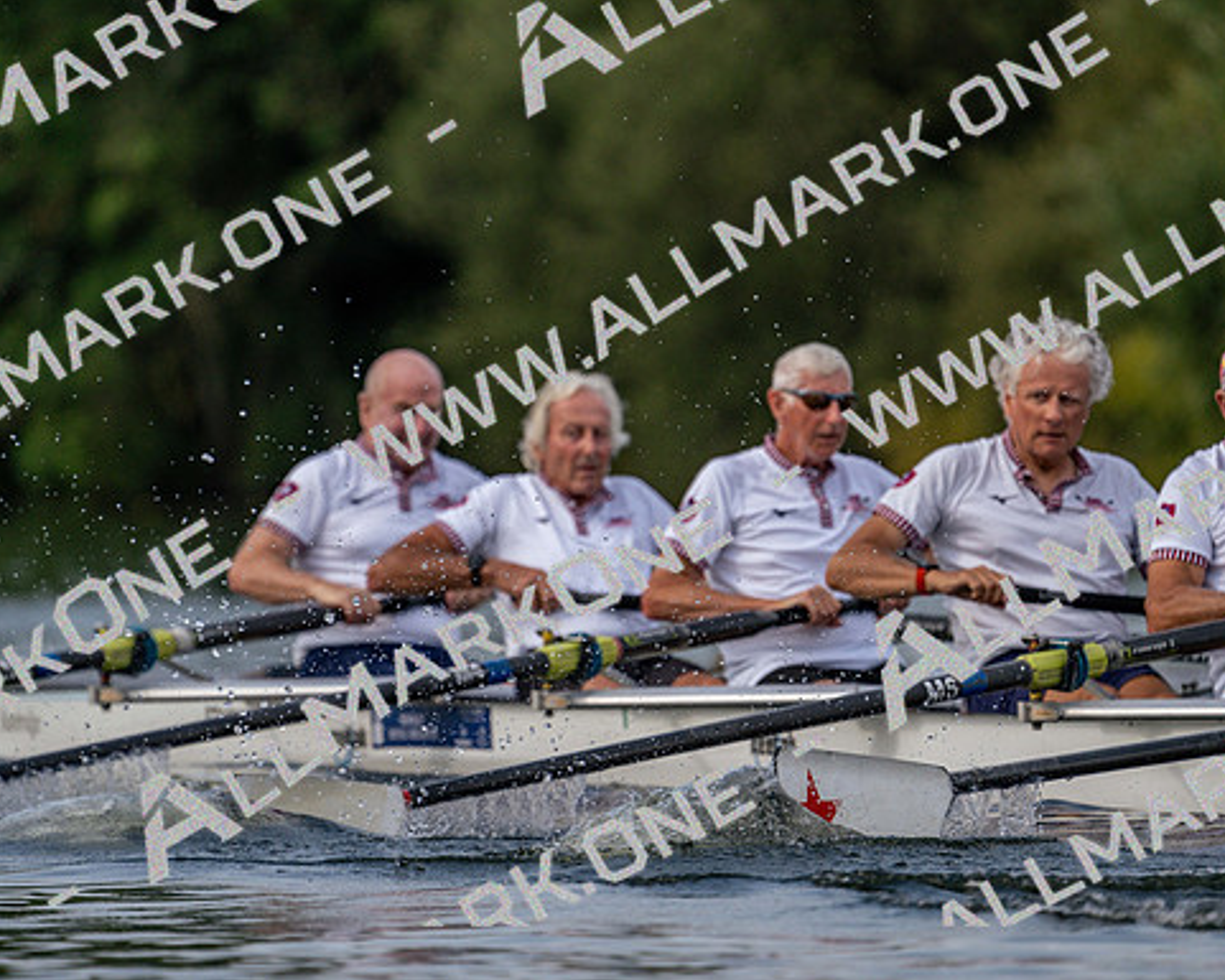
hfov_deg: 2.8
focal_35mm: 679
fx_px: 24622
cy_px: 490
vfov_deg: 2.3
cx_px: 657
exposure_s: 1/1600
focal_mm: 600
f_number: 6.3
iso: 320
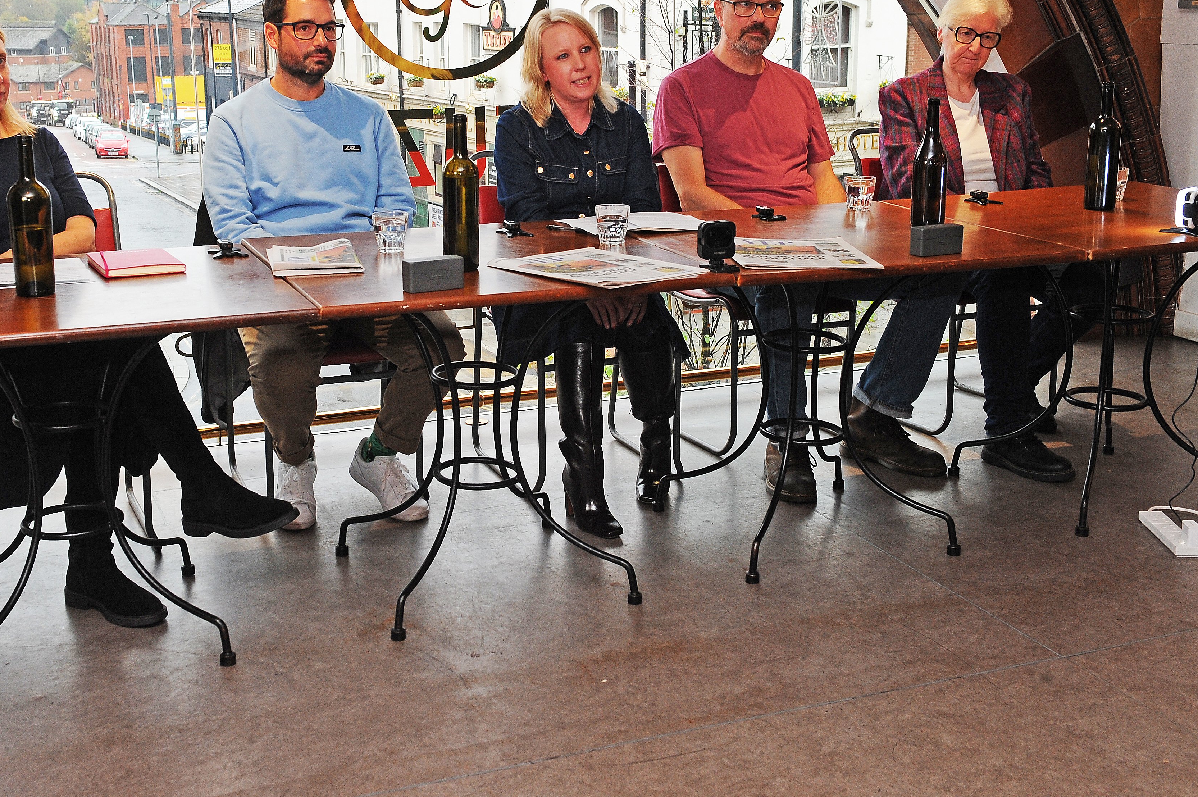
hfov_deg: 42.7
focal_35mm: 46
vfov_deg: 29.2
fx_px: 1530
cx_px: 520
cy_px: 333
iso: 800
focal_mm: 36
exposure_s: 1/60
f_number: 6.3
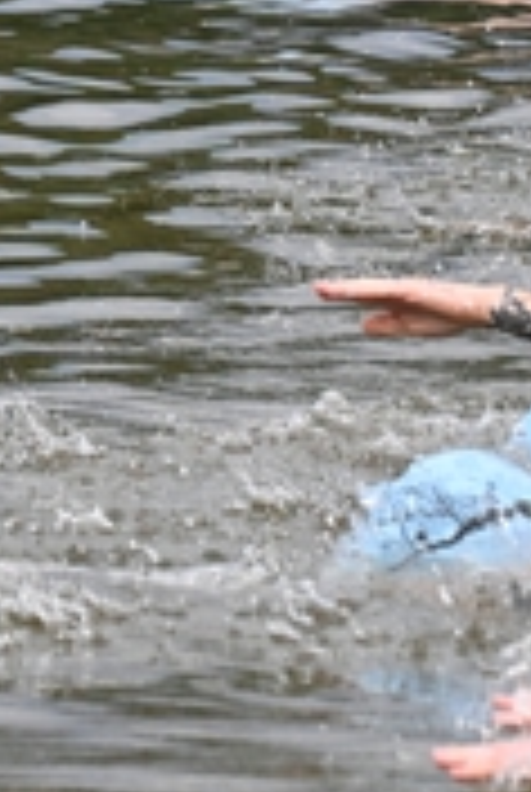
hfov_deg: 1.0
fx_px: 29573
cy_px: 74
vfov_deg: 1.5
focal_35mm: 1342
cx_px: 945
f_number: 10
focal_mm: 430
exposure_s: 1/2500
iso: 6400
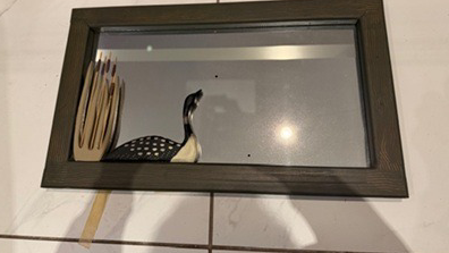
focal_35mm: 27
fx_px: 322
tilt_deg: -70.9
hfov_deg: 69.8
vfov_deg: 42.5
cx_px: 218
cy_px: 91
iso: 320
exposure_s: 1/60
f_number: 1.78
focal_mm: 6.76
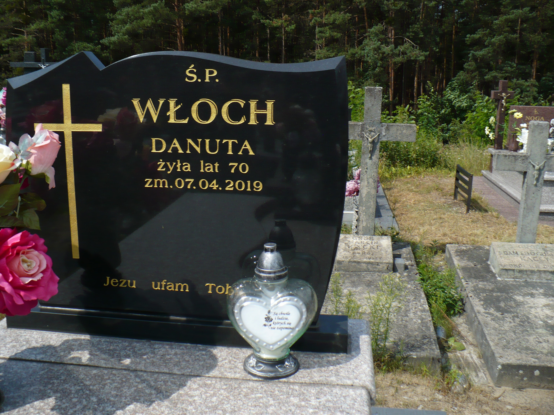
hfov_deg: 50.1
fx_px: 592
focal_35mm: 37
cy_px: 208
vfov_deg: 38.7
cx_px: 277
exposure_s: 1/200
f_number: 8
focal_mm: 6.1
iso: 100
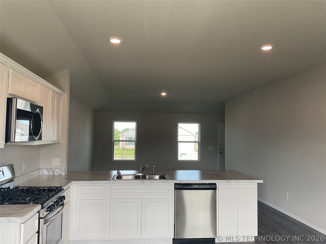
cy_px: 122
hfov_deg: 61.7
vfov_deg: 48.2
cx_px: 163
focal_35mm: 29
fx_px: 273
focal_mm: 3
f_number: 1.8
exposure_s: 1/120
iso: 32
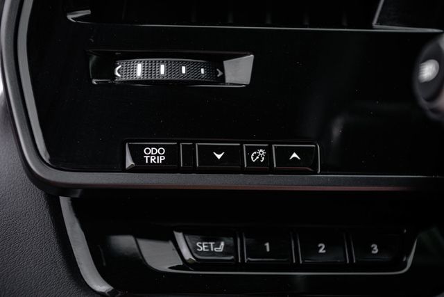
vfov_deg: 19.5
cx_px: 222
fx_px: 863
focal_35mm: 70
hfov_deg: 28.8
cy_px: 148
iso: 500
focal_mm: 70
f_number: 5
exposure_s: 1/200
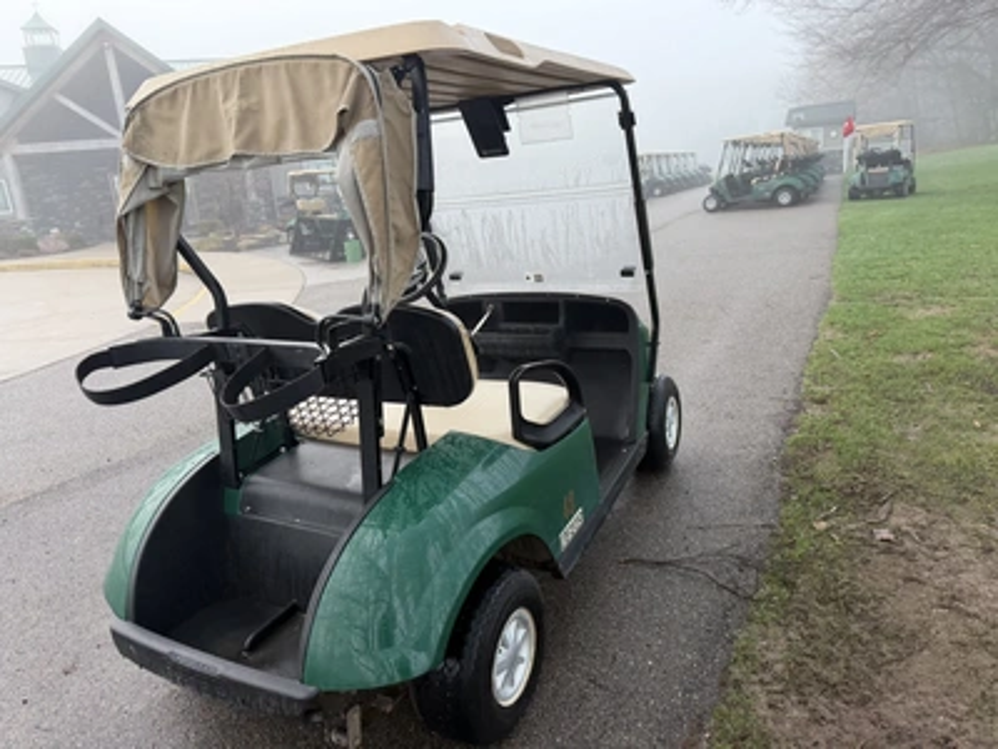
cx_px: 499
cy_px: 374
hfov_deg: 71.6
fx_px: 692
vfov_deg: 56.8
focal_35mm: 24
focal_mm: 6.76
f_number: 1.78
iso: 80
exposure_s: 1/155
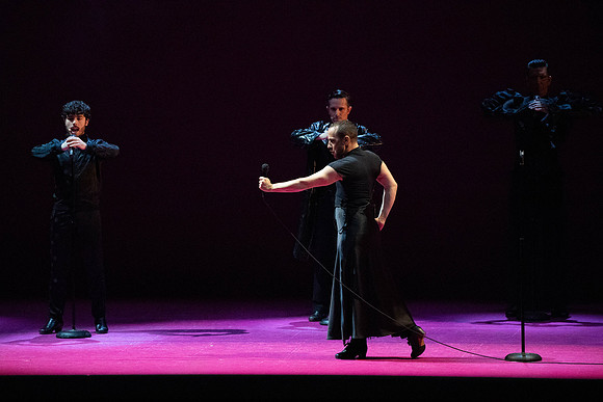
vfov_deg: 4.7
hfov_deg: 7.0
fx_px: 4925
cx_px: 302
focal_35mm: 294
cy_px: 201
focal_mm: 294
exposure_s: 1/320
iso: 25600
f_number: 5.6
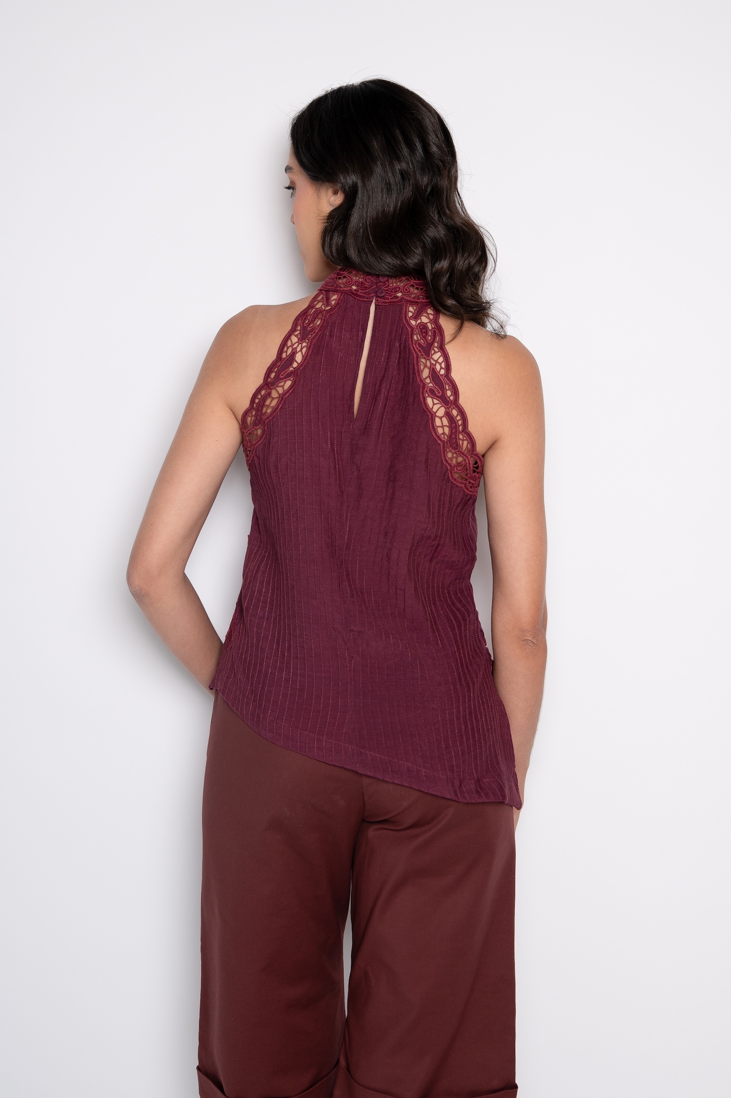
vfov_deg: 43.6
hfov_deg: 29.8
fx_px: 1372
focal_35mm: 45
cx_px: 366
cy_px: 549
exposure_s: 1/125
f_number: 5
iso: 160
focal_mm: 45
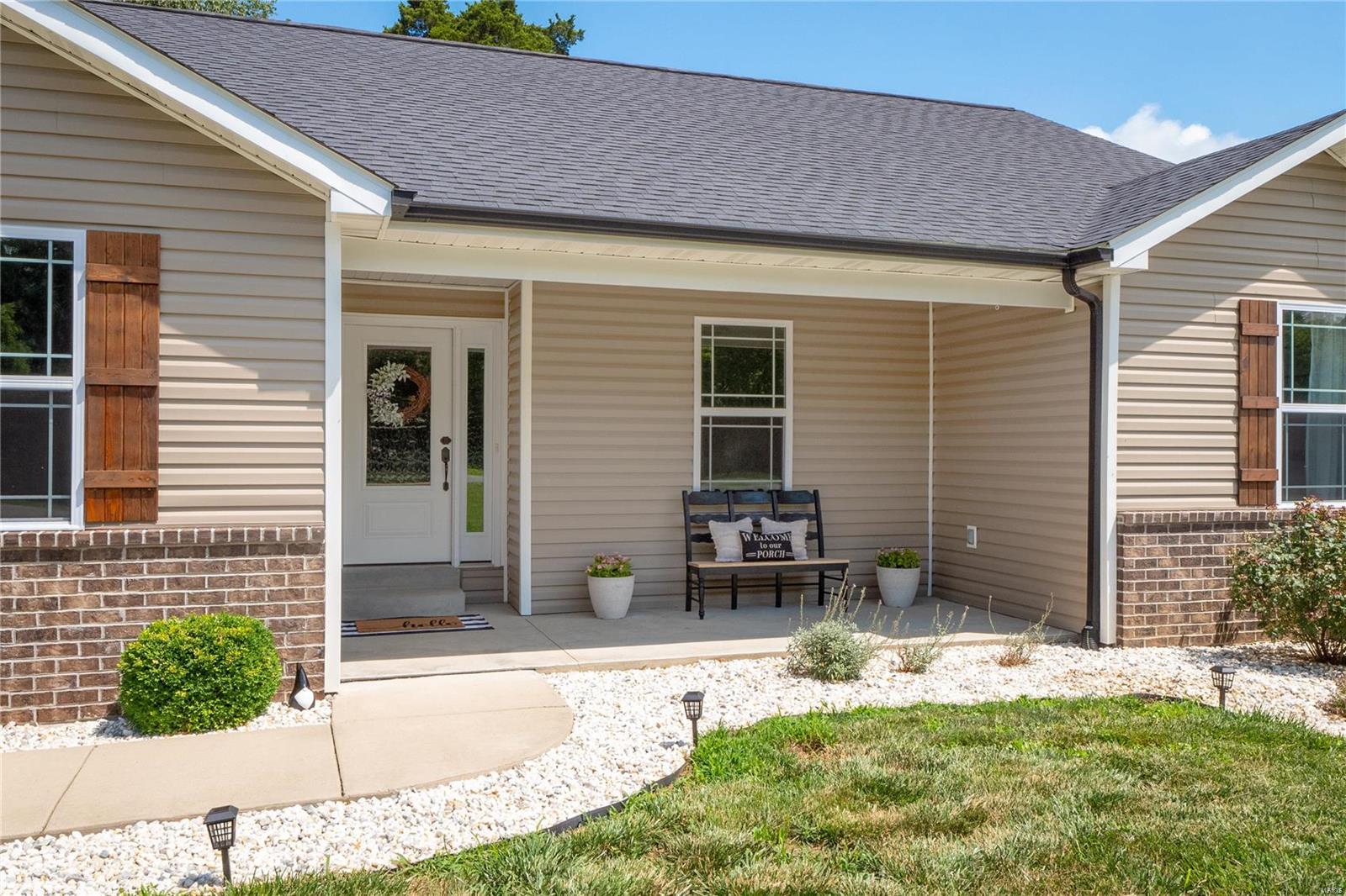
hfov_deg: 61.9
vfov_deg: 43.6
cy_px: 448
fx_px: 1121
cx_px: 673
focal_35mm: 30
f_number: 10
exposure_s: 1/500
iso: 400
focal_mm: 15
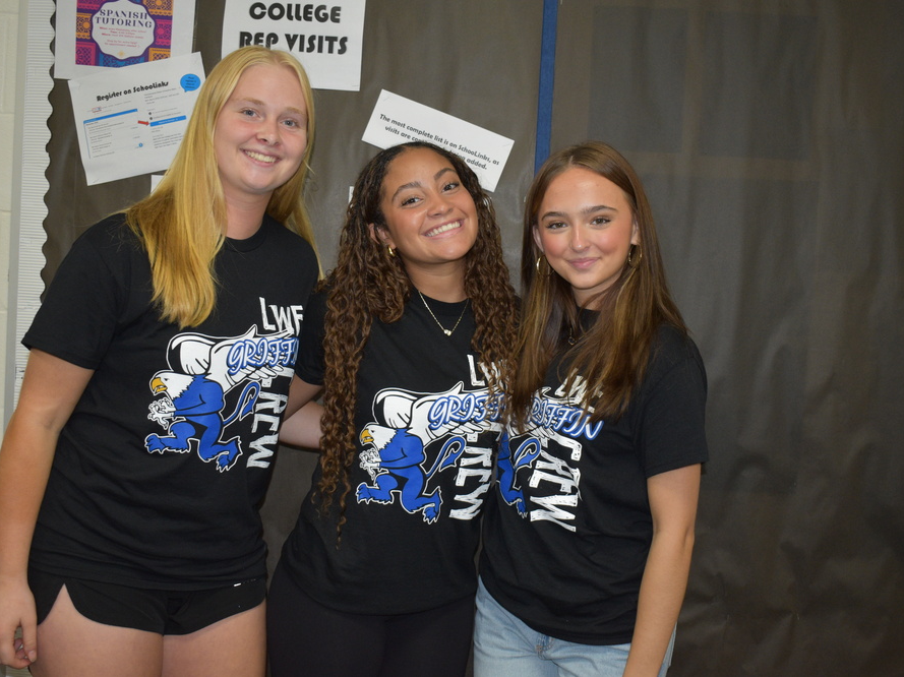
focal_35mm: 42
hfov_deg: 45.2
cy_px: 331
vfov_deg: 34.7
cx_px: 441
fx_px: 1085
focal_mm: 25
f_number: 4
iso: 1000
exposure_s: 1/125
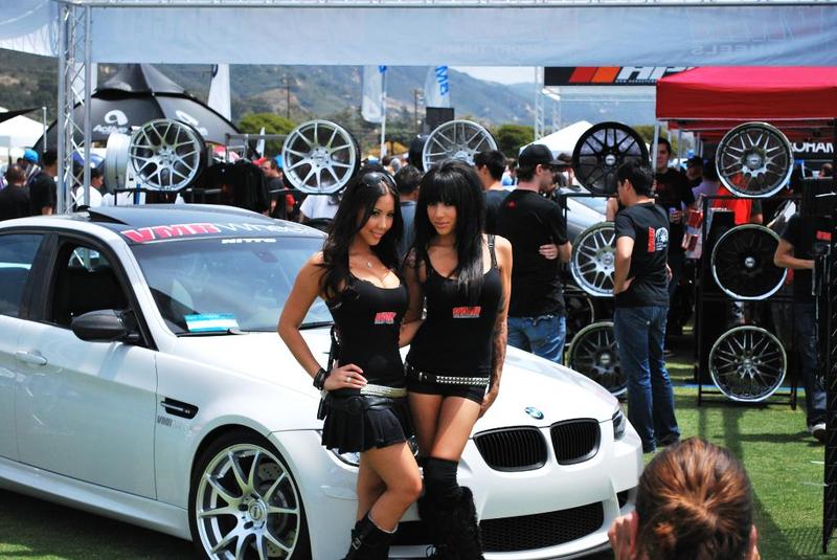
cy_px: 280
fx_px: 1920
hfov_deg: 24.6
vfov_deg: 16.6
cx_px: 418
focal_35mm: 82
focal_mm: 55
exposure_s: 1/1250
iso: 400
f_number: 5.6
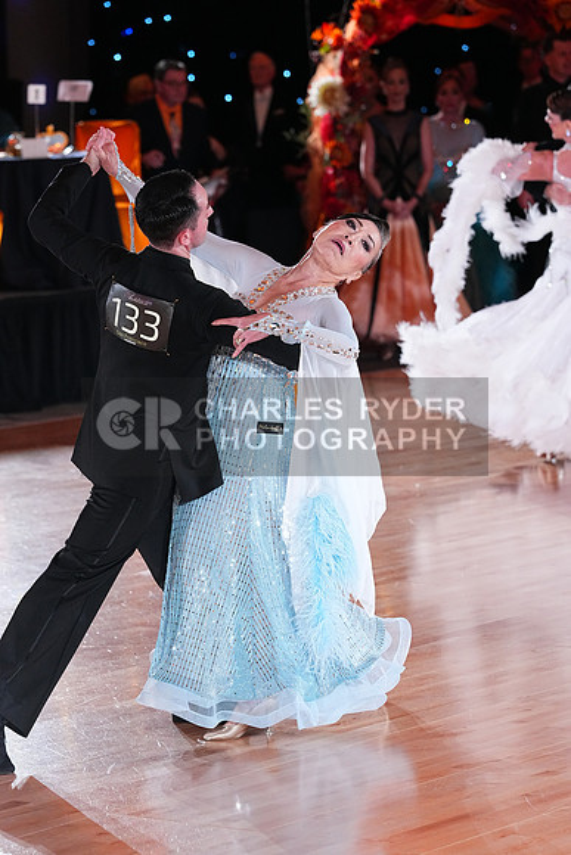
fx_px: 3757
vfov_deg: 13.0
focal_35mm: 158
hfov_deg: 8.7
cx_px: 286
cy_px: 428
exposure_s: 1/400
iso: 5000
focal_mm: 158
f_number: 5
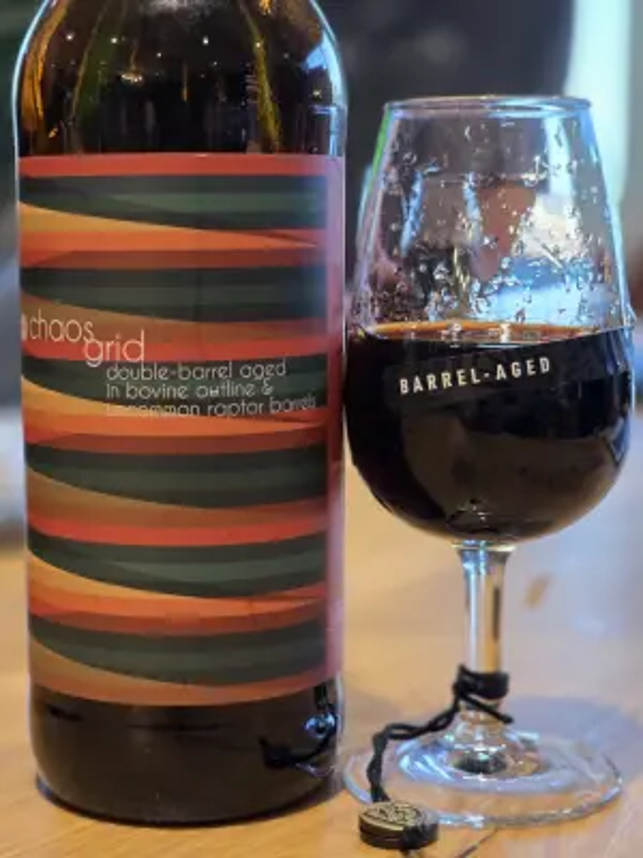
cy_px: 429
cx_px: 322
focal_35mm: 69
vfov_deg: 28.2
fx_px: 1709
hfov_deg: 21.3
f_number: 2.4
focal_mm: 7.9
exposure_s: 1/40
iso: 320
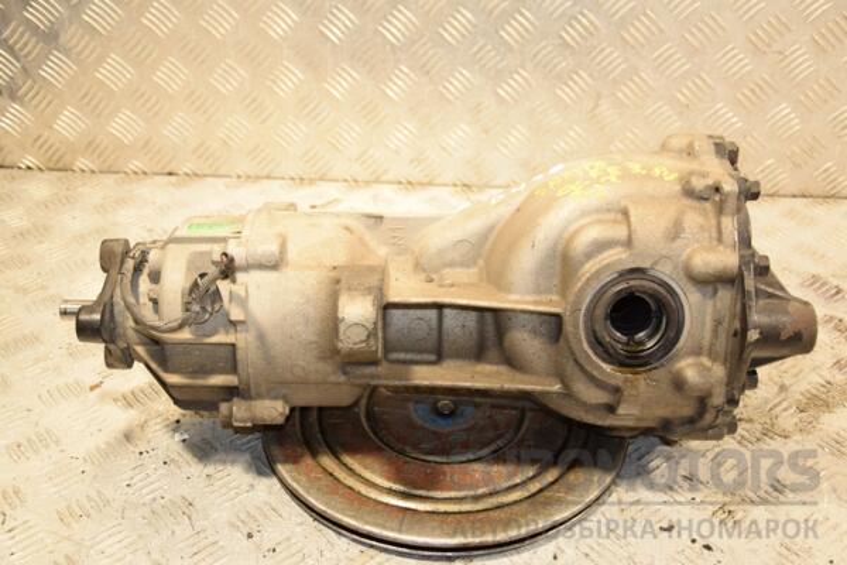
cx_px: 424
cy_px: 282
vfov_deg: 29.9
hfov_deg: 43.6
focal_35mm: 45
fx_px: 1059
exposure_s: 1/125
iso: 800
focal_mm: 30
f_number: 5
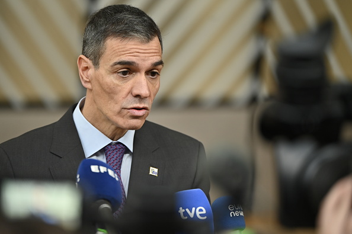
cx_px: 176
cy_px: 117
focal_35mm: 160
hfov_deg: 12.8
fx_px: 1563
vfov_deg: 8.6
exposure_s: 1/200
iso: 720
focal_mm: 160
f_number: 2.8
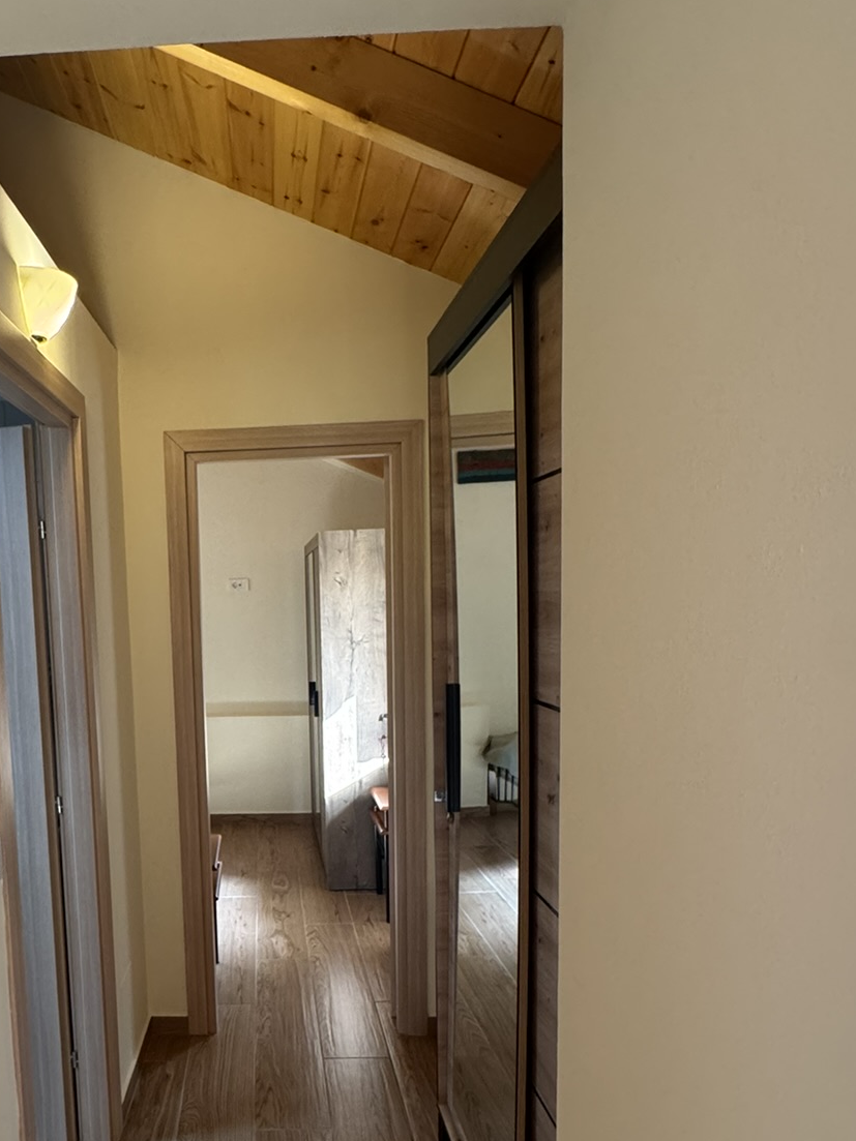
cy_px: 696
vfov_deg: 66.5
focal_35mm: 26
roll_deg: +1.3
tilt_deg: -4.7
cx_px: 233
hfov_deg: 51.2
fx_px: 857
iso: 320
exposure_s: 1/87
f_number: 2.2
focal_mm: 2.22
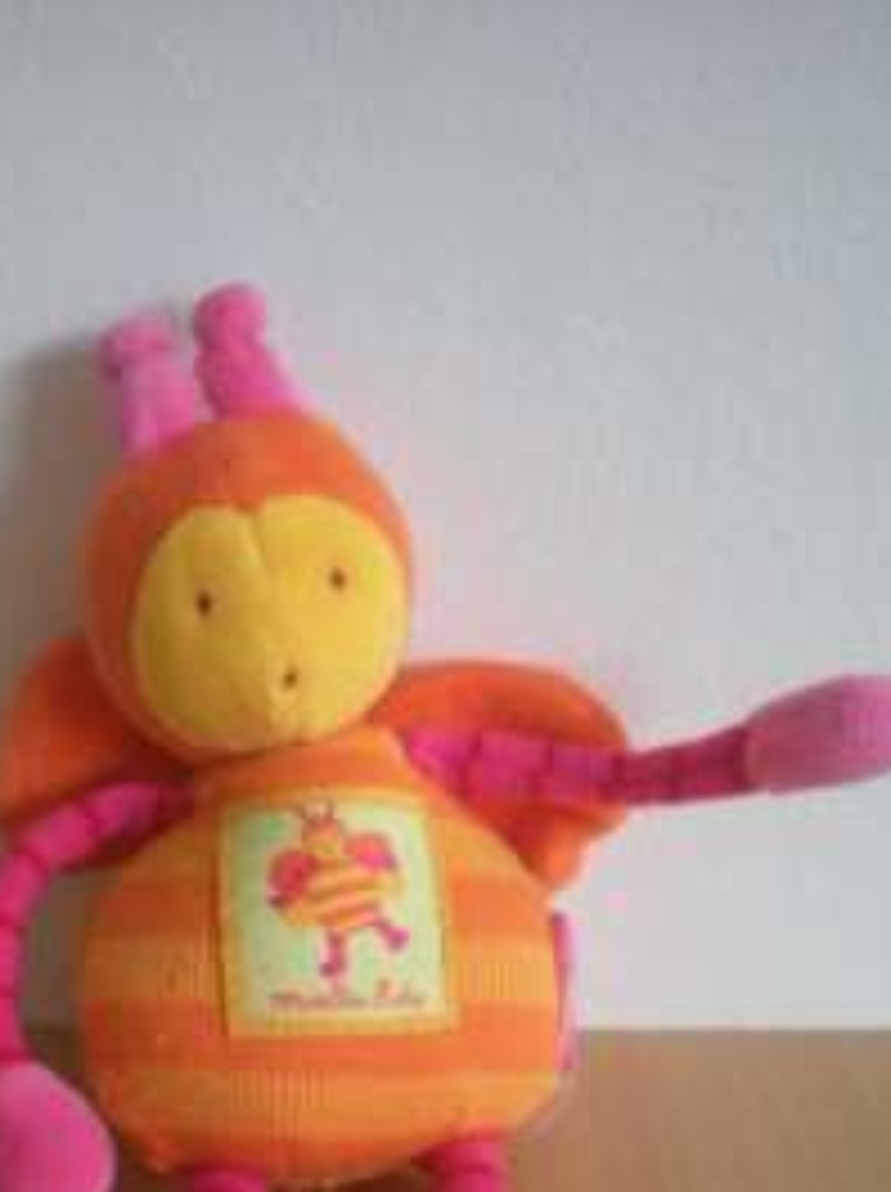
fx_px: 1927
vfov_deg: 33.8
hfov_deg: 26.0
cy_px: 868
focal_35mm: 56
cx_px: 346
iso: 200
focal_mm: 6.3
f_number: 3.1
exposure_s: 1/45.2
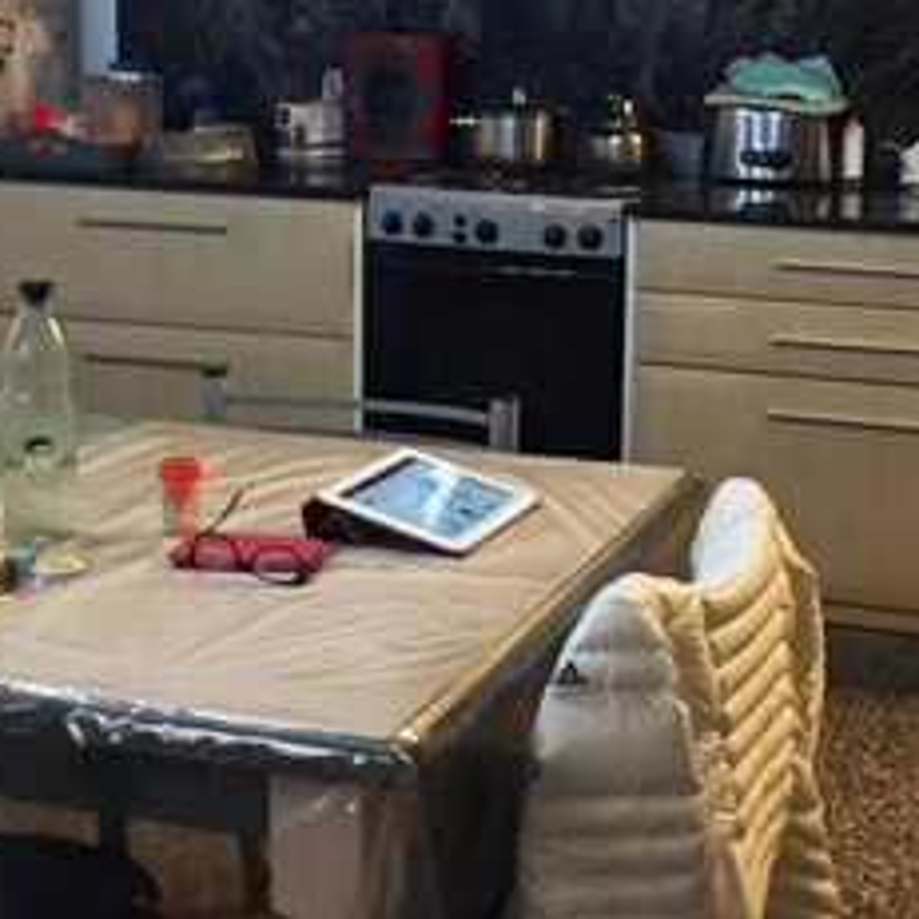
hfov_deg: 24.3
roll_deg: -0.4
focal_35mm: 71
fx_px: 2133
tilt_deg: -9.6
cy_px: 286
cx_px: 545
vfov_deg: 24.2
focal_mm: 4.15
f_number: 2.2
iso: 80
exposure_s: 1/17
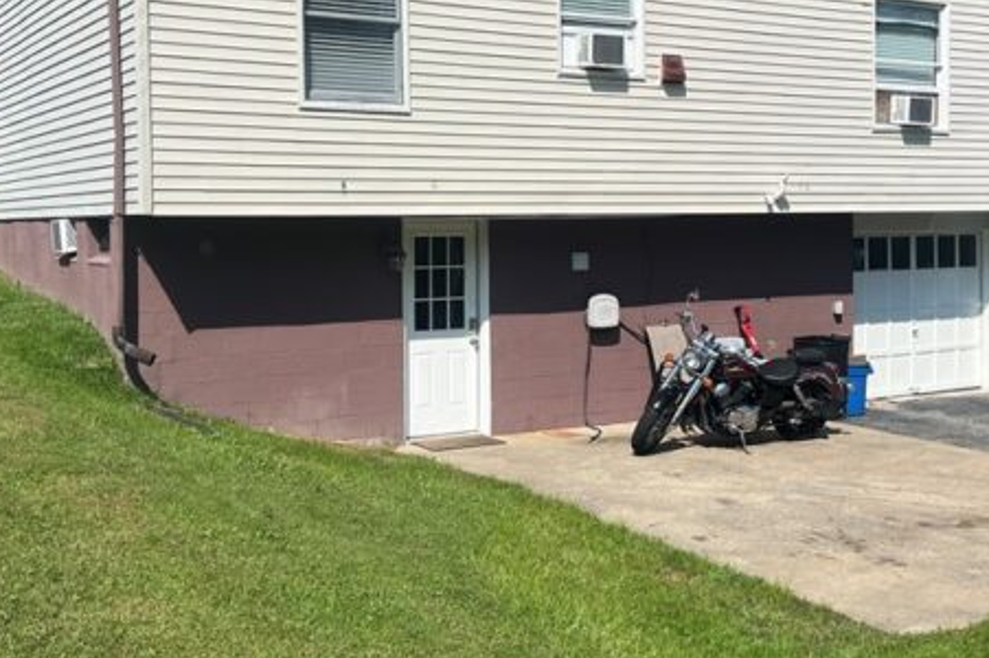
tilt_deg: -2.6
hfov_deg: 41.0
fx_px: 1318
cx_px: 568
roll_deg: +0.9
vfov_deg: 27.9
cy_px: 252
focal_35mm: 48
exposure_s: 1/6579
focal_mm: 5.7
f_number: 1.5
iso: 50
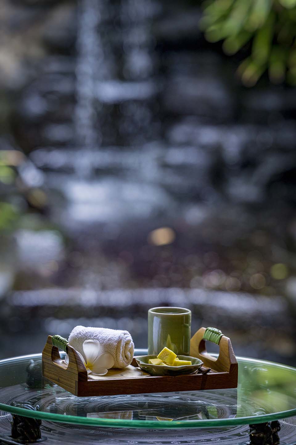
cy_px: 222
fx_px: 1542
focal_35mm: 125
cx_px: 148
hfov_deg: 11.0
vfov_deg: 16.4
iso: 500
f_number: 3.5
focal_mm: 125
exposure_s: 1/200
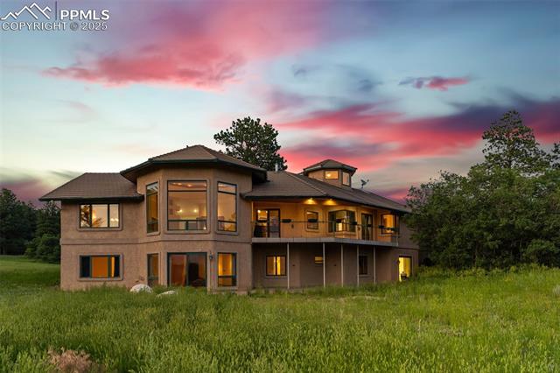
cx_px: 280
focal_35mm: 24
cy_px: 186
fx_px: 373
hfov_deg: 73.8
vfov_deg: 53.1
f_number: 8
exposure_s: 1/2
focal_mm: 24
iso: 250
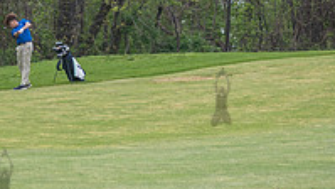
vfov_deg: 3.3
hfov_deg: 5.9
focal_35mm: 366
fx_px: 3252
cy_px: 14
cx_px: 3
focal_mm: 120
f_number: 3.5
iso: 400
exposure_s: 1/1600
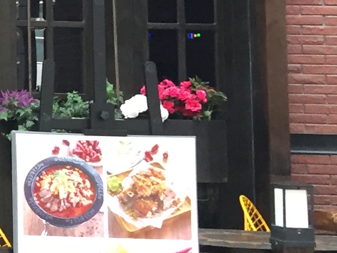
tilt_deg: +5.7
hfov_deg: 10.9
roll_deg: -1.9
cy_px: -61
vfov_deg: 9.5
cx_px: -470
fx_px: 1499
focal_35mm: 154
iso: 125
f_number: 2.2
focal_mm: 4.15
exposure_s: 1/33
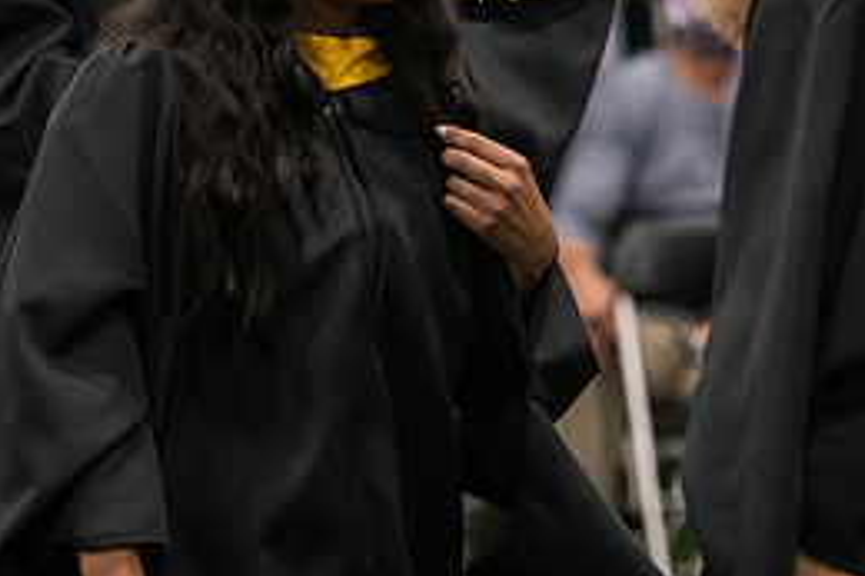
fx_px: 6219
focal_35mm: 259
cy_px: 28
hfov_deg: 8.0
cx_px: 452
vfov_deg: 5.3
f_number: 3.2
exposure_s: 1/200
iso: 3200
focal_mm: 116
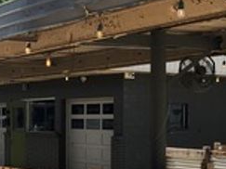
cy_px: 139
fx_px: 633
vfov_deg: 15.1
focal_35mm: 97
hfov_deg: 20.1
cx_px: 60
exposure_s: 1/2346
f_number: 1.8
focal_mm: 5.4
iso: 20
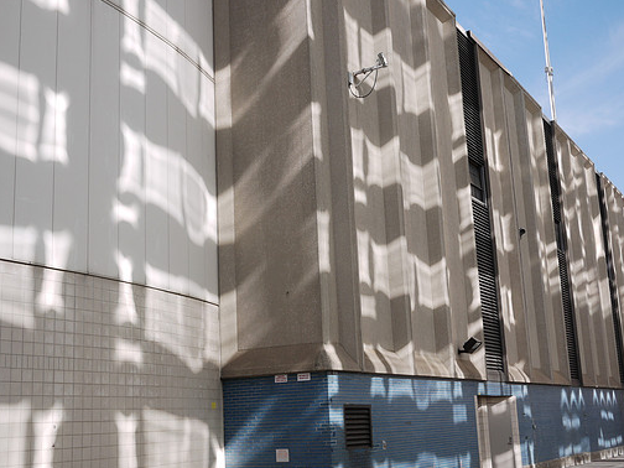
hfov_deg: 41.2
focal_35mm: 46
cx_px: 295
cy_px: 256
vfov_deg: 31.5
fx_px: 829
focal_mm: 20
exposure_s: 1/125
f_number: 11
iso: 100
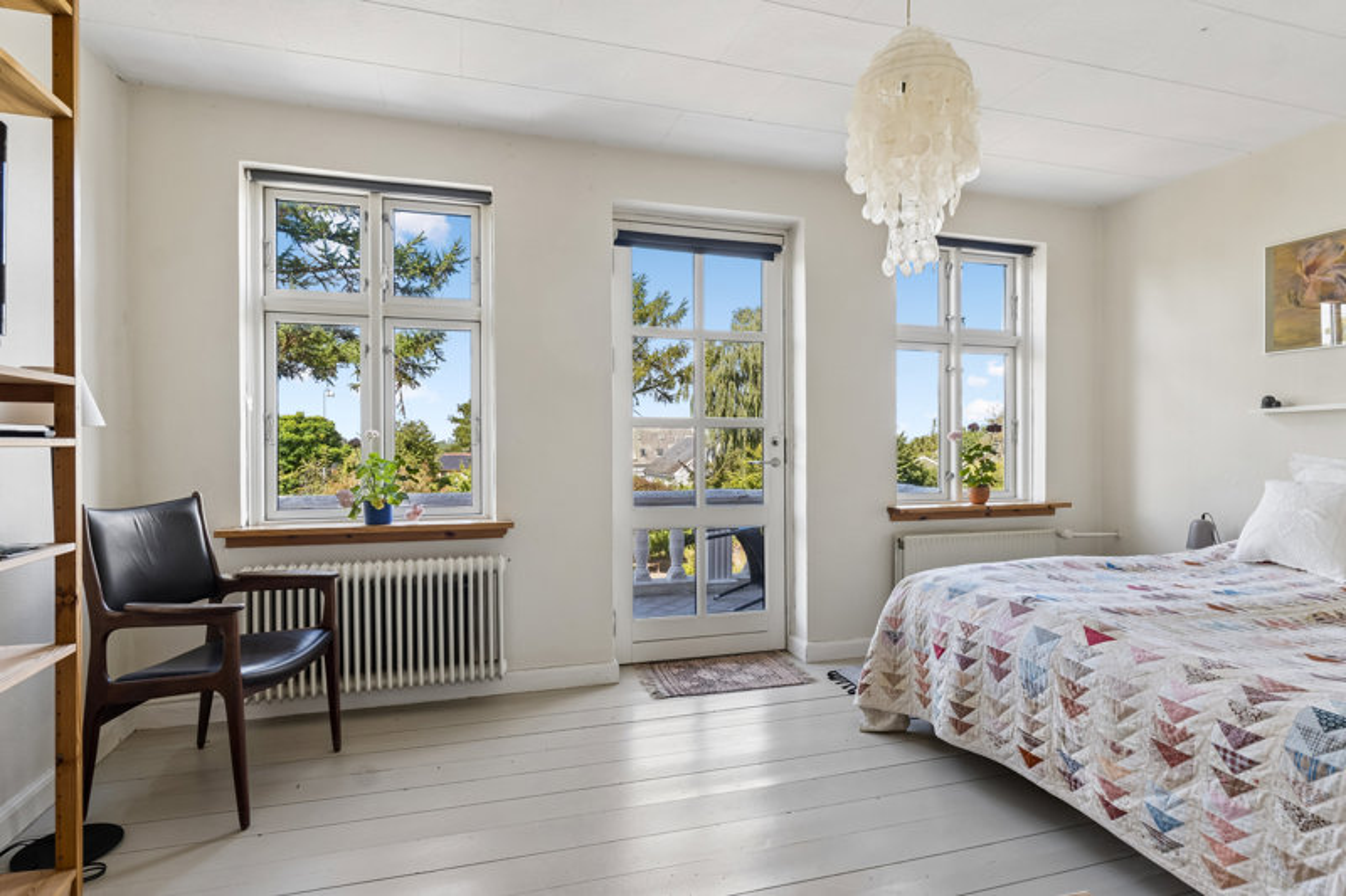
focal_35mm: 20
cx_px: 673
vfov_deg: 61.3
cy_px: 448
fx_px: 757
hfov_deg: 83.3
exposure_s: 1/6
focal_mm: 13.5
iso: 200
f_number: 8
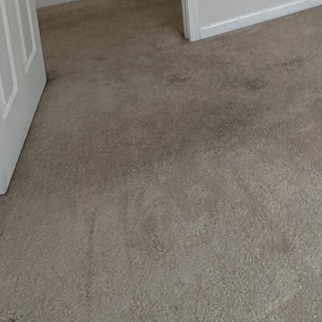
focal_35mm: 45
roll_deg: -0.3
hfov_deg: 32.6
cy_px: -105
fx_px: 474
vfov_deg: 29.6
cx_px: 361
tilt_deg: -13.1
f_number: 2.2
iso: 250
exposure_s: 1/60
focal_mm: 2.22
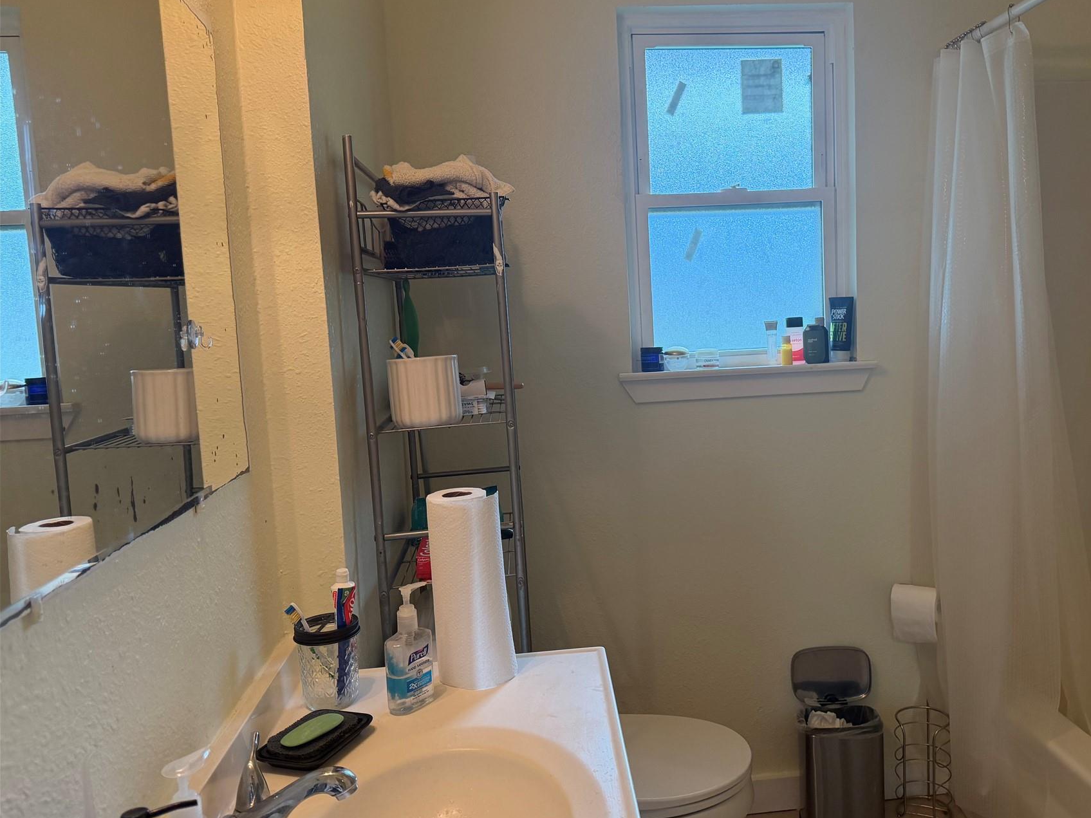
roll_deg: +2.2
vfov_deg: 48.2
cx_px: 658
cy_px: 388
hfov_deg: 61.1
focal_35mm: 29
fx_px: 914
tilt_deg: -6.4
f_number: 1.78
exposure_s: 1/120
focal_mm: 6.76
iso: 250
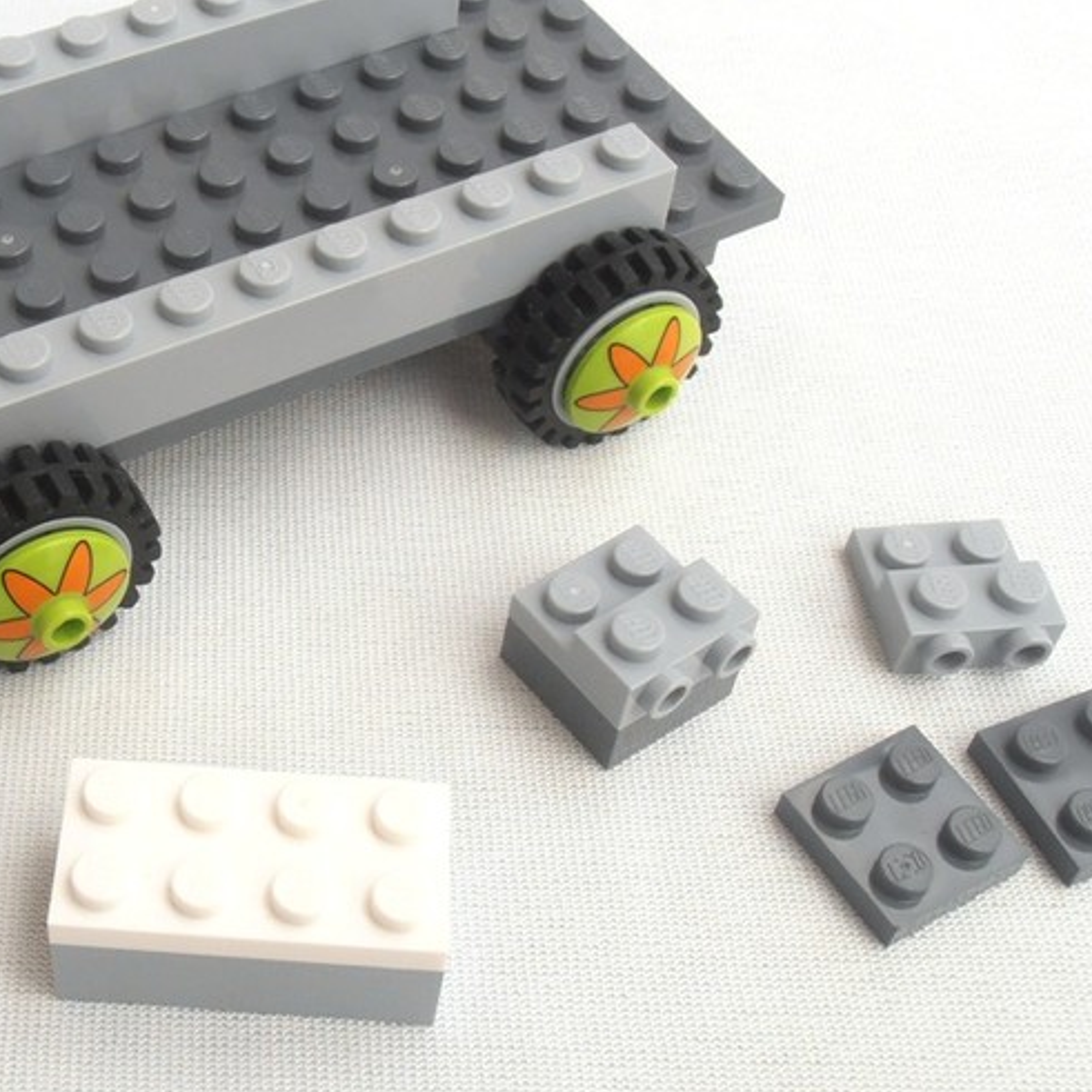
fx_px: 2141
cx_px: 262
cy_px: 535
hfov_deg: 28.2
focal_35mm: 60
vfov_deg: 28.6
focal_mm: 6.61
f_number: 3.9
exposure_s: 1/200
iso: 80
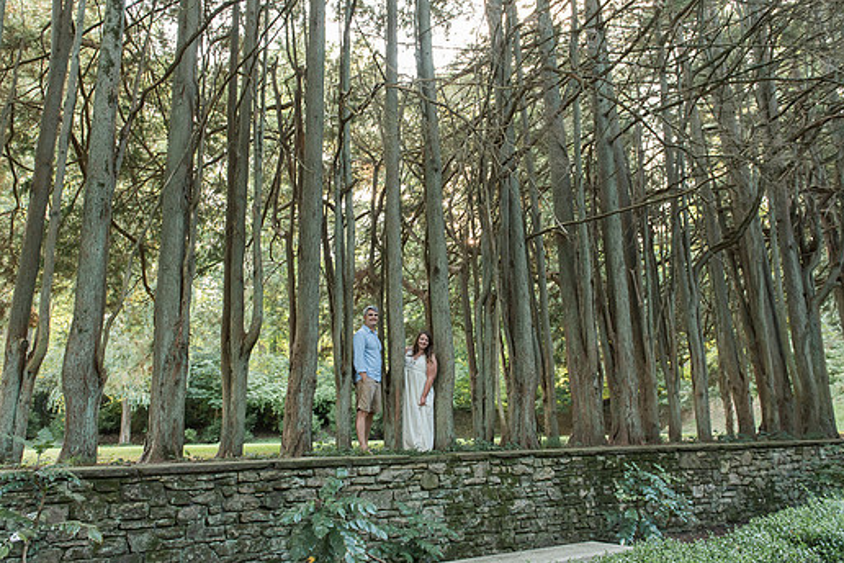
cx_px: 411
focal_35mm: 27
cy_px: 277
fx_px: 633
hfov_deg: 67.4
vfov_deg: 47.9
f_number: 3.5
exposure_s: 1/60
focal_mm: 24
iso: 1000
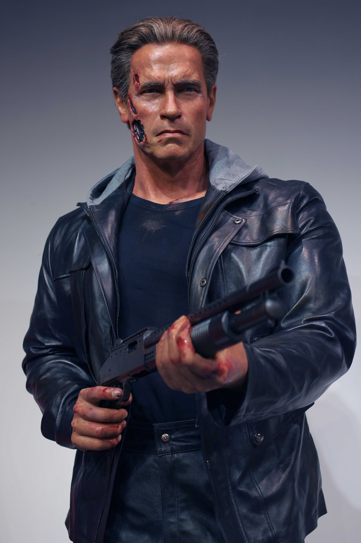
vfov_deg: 38.2
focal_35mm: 52
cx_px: 180
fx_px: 784
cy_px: 272
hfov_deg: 25.9
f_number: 3.5
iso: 200
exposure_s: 1/80
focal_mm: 35
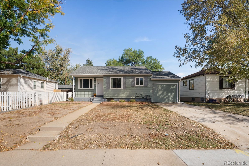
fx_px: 118
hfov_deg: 93.3
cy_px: 83
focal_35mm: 17
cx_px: 124
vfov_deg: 70.5
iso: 400
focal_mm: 17
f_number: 8
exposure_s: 1/1000
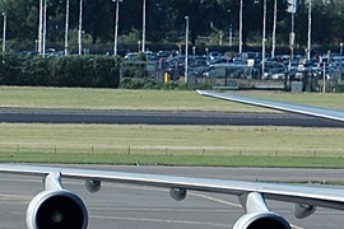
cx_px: 443
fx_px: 6306
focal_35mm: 660
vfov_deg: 2.1
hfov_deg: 3.1
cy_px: 141
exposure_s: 1/800
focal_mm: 116
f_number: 7.1
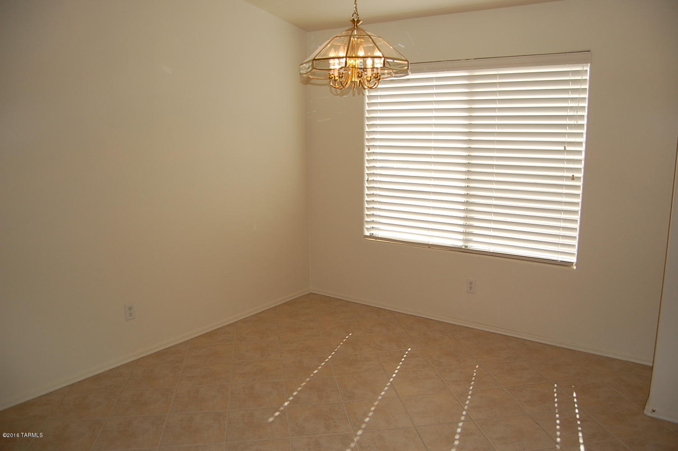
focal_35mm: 27
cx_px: 339
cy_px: 226
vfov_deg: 47.8
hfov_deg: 67.4
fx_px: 508
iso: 400
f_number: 3.5
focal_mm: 18
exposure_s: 1/500
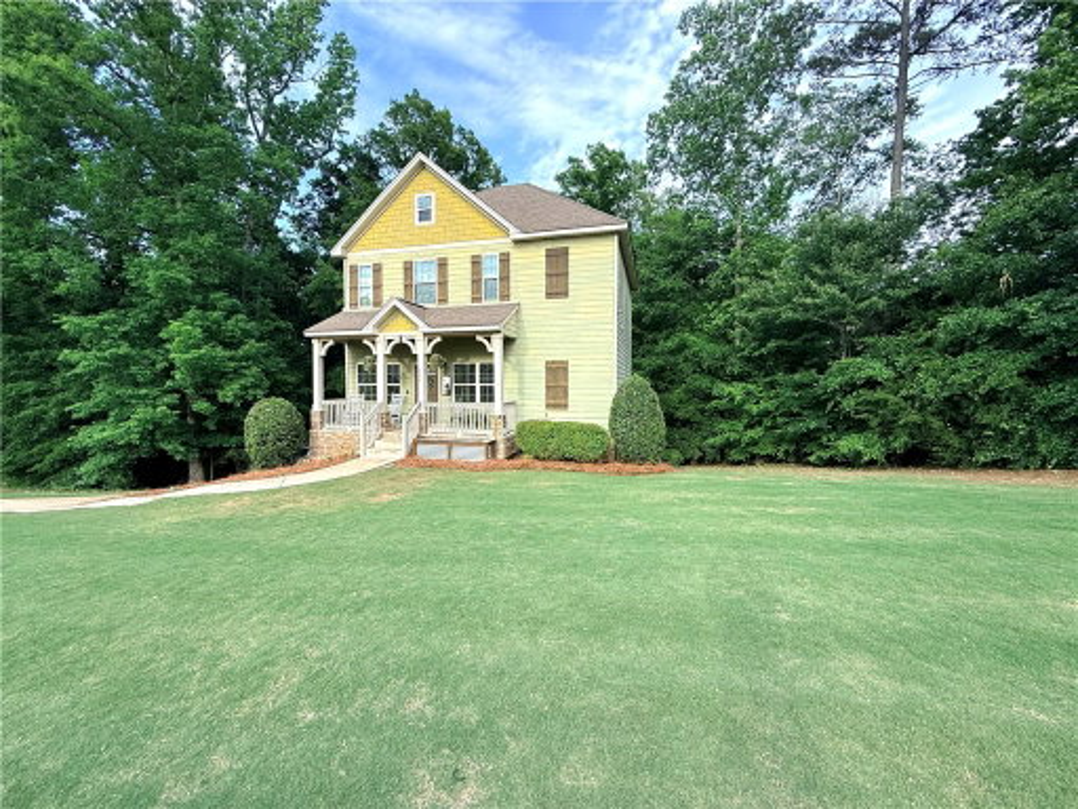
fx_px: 436
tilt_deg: -1.9
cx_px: 539
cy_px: 404
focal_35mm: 14
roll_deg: +0.0
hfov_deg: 102.1
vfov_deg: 85.7
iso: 50
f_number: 2.2
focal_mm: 2.22
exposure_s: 1/442
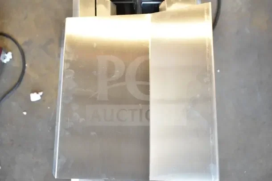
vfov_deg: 31.9
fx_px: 317
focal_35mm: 42
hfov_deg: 46.4
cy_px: 90
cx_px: 136
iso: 1400
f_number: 4.2
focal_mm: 28
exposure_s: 1/50
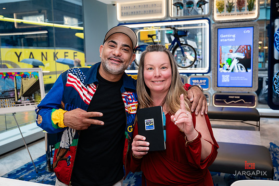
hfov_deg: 53.9
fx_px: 274
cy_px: 89
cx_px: 141
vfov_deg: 37.4
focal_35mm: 35
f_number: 4
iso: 500
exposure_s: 1/160
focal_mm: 32.5
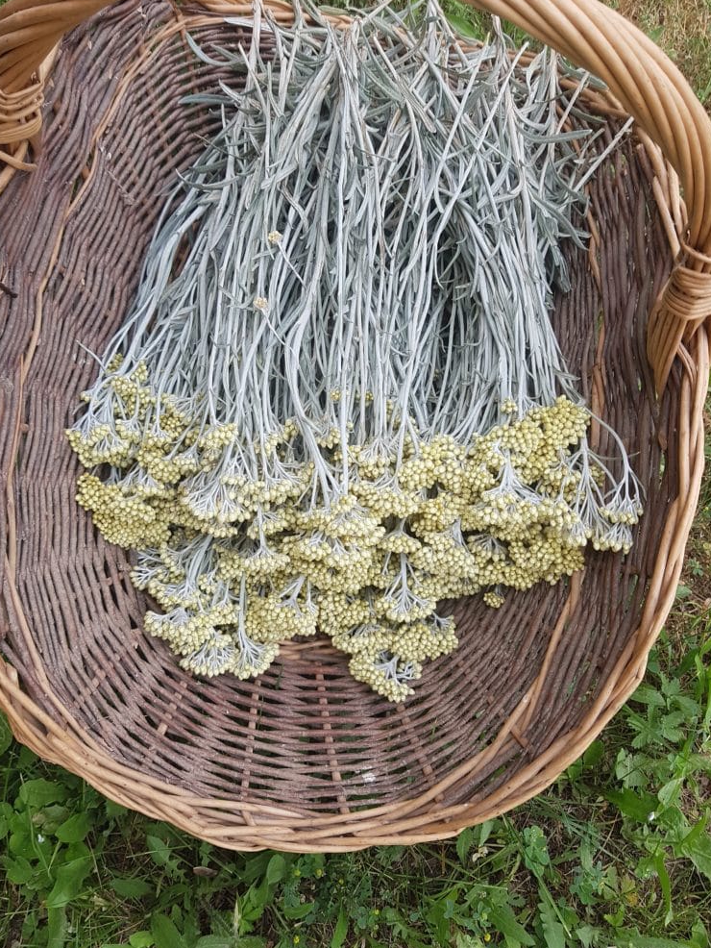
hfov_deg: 51.4
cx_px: 361
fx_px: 739
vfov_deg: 65.3
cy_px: 462
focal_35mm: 27
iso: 50
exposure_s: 1/449
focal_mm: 4.2
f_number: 1.7
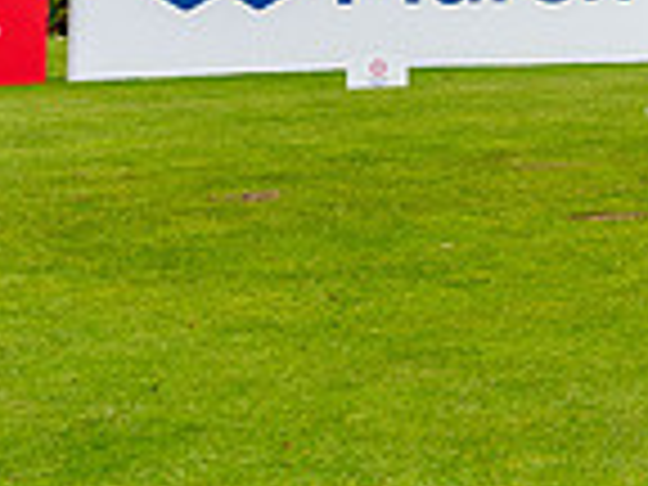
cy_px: -315
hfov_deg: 14.3
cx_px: 1008
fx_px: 2396
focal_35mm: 128
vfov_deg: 11.0
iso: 500
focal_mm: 33
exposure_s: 1/400
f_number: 5
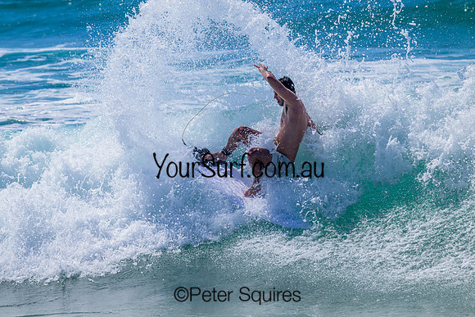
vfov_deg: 3.0
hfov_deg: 4.5
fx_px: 6071
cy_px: 158
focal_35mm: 460
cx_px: 238
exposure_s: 1/2000
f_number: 11
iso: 400
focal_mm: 460
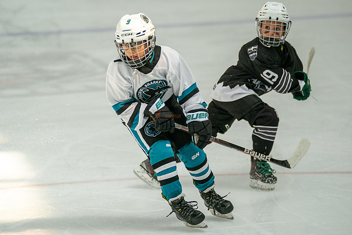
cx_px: 176
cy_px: 96
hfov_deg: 8.3
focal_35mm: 248
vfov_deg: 5.6
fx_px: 2422
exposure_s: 1/5000
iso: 1600
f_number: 3.2
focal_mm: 209
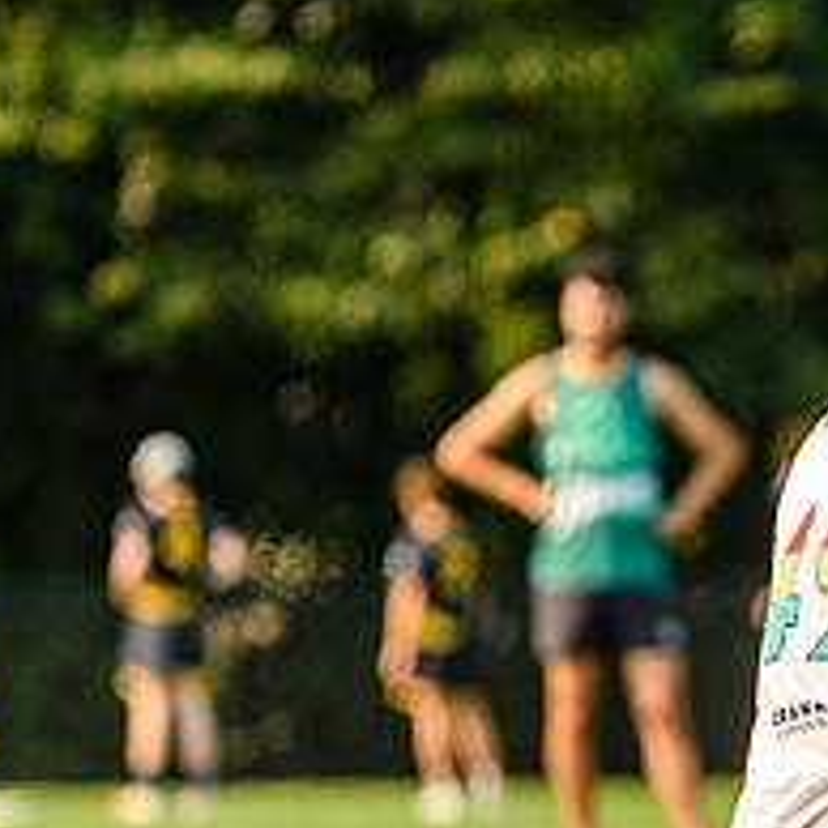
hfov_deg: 2.3
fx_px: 20675
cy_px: 536
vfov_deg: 2.3
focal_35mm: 764
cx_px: 1046
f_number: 3.2
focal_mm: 200
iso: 160
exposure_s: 1/1250
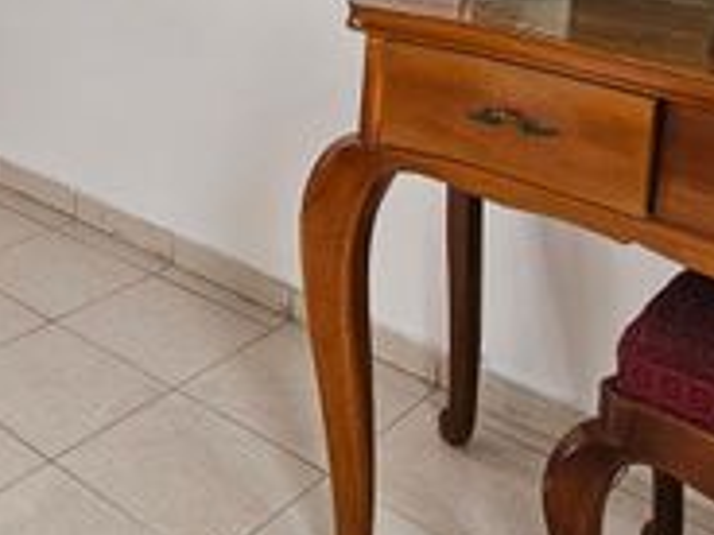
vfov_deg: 27.0
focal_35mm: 47
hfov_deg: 36.6
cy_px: -120
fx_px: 969
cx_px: 10
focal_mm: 2.2
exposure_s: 1/60
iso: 64
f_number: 2.2
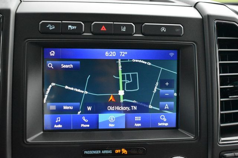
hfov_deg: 45.0
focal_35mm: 44
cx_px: 119
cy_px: 79
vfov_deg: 30.9
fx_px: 288
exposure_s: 1/125
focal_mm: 29
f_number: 4.2
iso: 5000
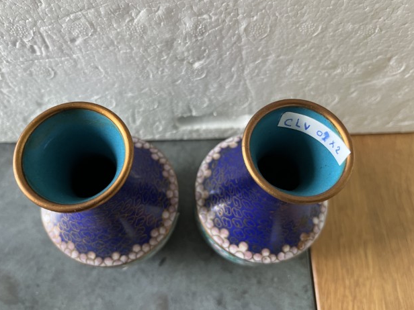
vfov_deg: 51.4
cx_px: 201
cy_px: 157
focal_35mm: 27
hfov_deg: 65.3
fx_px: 323
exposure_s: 1/60
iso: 250
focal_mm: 5.1
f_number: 1.6
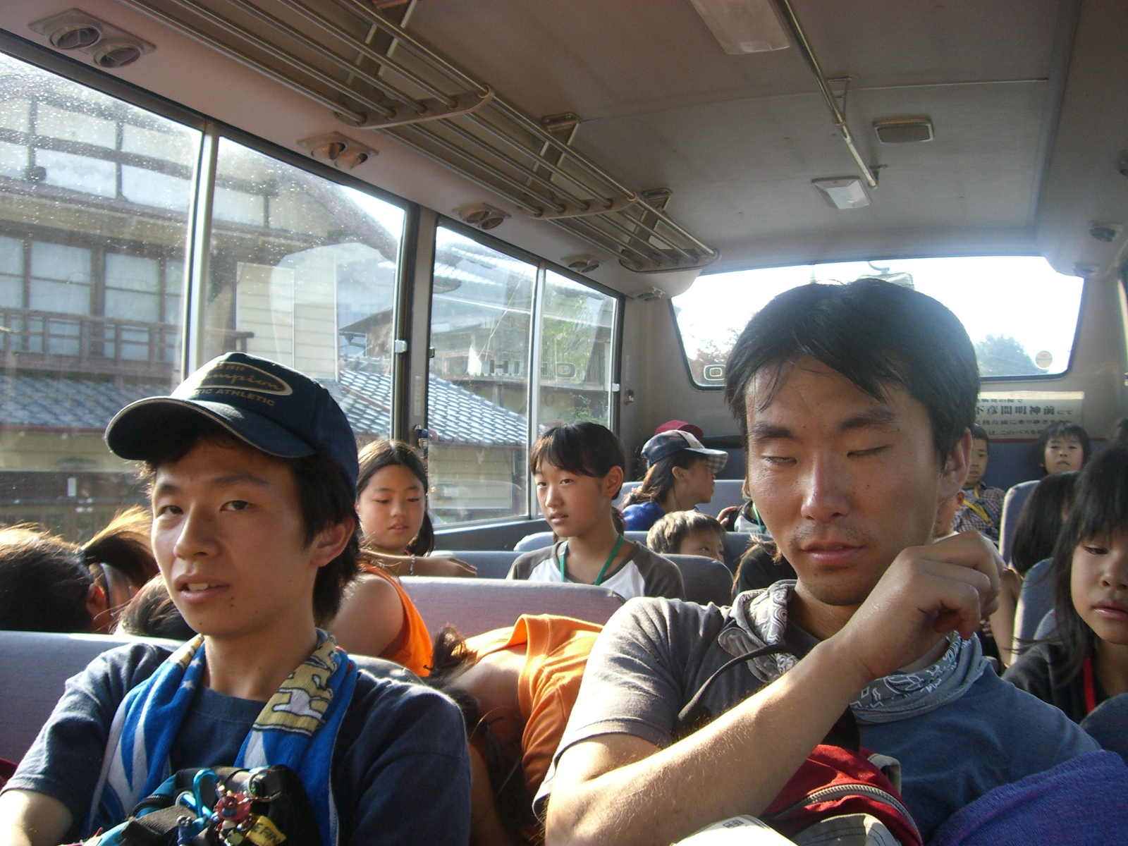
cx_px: 564
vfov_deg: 37.7
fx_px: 1238
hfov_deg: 49.0
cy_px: 423
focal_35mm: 38
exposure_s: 1/250
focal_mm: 6.2
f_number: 2.7
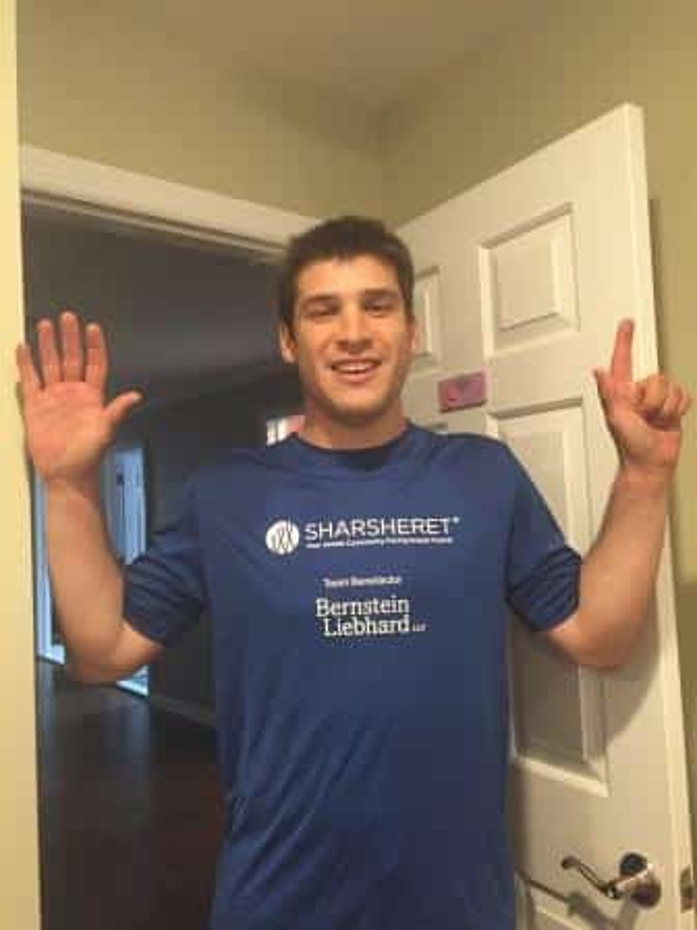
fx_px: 779
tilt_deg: +2.5
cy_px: 465
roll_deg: +2.5
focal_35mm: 29
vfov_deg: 61.7
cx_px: 348
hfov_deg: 48.2
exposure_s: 1/30
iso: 250
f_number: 2.2
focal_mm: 4.15
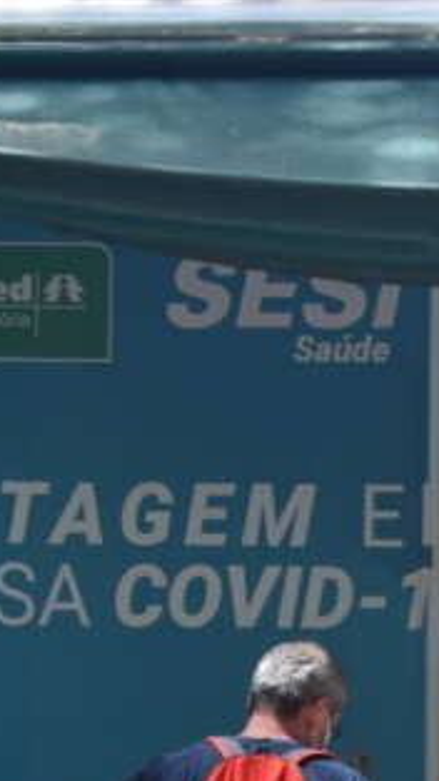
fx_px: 4057
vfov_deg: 10.9
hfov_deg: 6.1
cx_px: 766
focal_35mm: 196
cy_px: 700
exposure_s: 1/250
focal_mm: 30
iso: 320
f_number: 8
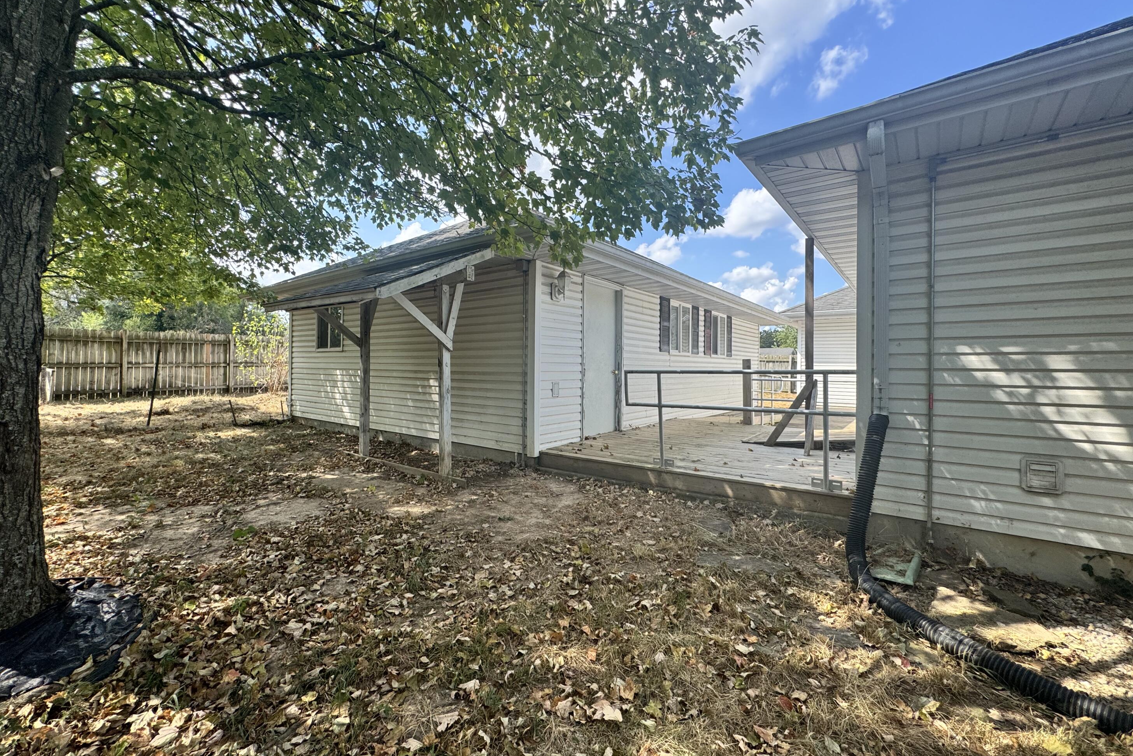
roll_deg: -1.1
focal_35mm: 15
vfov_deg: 77.3
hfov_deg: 100.4
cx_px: 552
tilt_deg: -0.2
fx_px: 472
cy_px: 365
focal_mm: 2.22
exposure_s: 1/720
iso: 50
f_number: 2.2
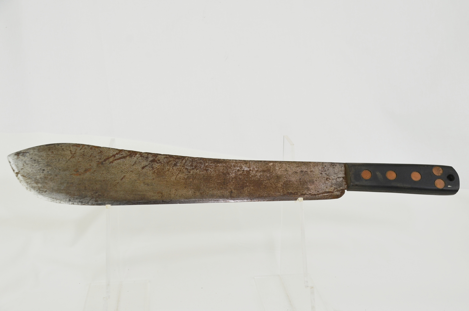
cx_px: 234
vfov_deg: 28.0
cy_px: 156
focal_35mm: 48
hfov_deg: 41.2
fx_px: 624
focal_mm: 32
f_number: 5.6
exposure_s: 1/125
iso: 220
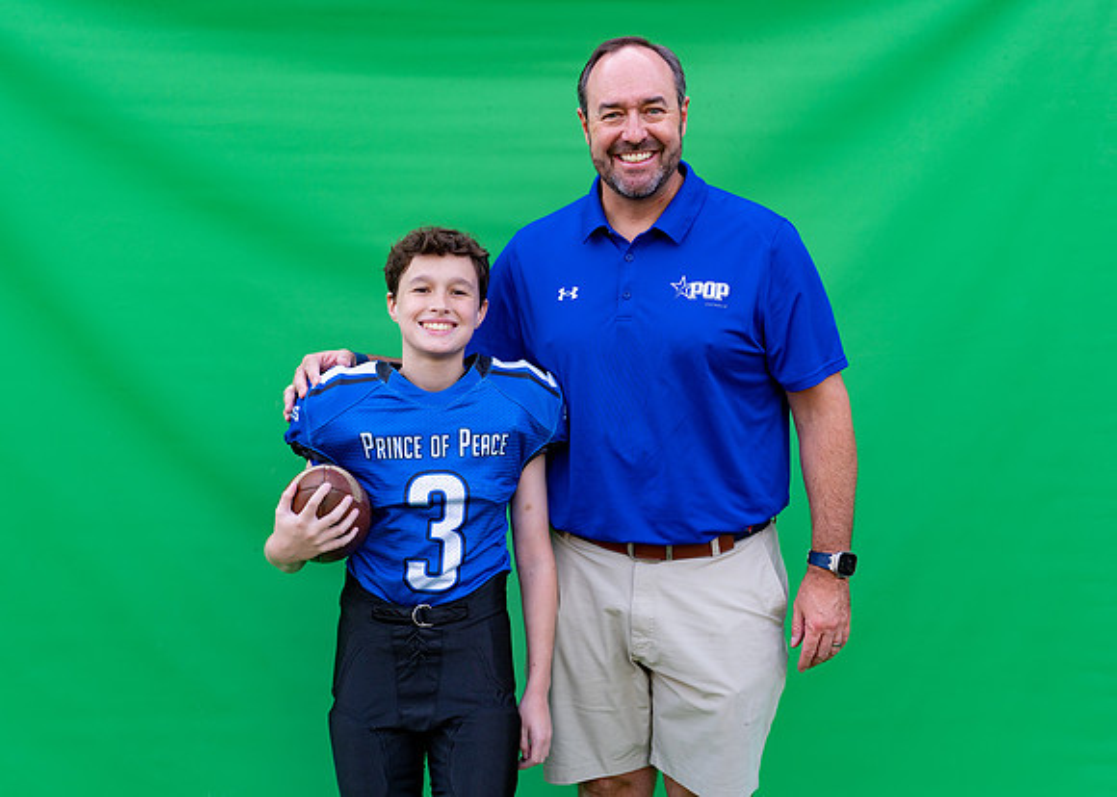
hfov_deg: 37.1
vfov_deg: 27.0
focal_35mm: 52
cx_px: 558
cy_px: 398
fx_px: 1663
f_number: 2.8
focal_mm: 50
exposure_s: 1/400
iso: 250
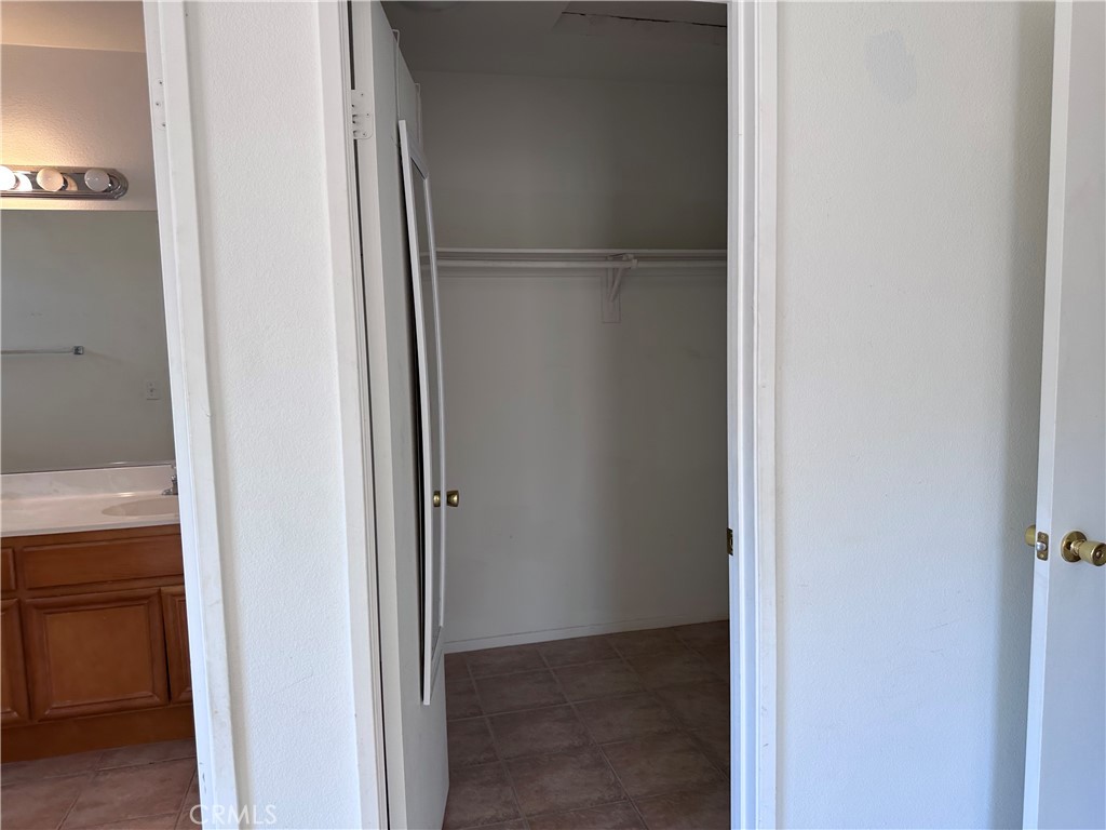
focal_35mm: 24
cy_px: 415
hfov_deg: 71.6
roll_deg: -1.5
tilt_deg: -7.1
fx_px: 767
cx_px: 553
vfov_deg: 56.8
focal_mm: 6.86
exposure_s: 1/120
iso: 80
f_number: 1.78
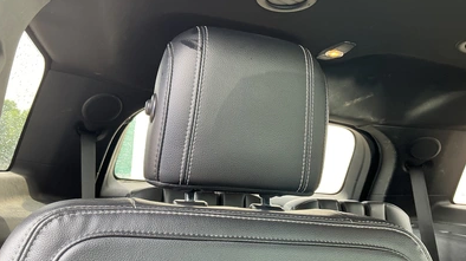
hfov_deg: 62.7
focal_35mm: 31
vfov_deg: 37.7
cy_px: 142
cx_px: 231
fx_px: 383
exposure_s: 1/60
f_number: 1.8
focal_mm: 3
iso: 80
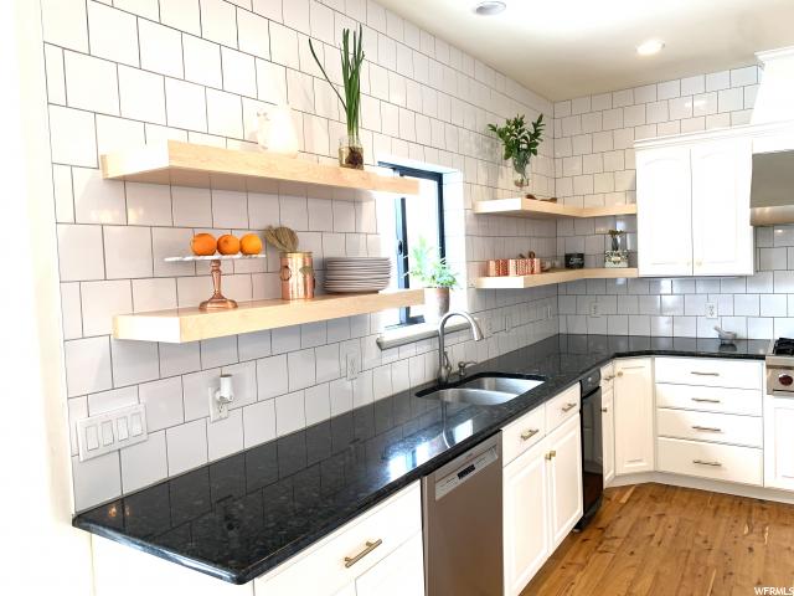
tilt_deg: -3.3
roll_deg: +2.7
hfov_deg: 67.3
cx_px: 397
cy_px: 298
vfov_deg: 53.1
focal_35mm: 26
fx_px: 596
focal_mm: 4.25
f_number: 1.8
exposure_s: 1/120
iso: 64
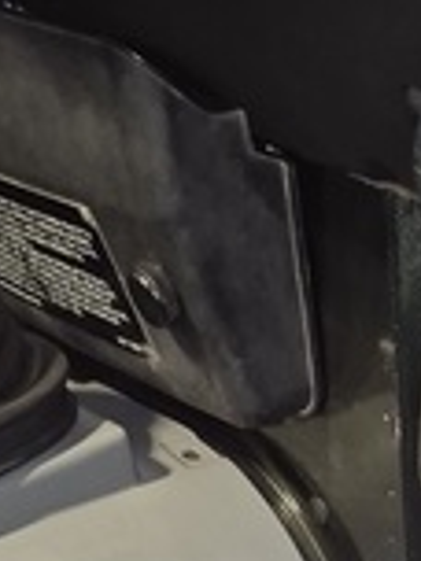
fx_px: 1476
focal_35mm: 91
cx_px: 476
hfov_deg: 15.7
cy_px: 1104
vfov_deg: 16.6
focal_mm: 5.4
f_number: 1.8
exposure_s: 1/8
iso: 400
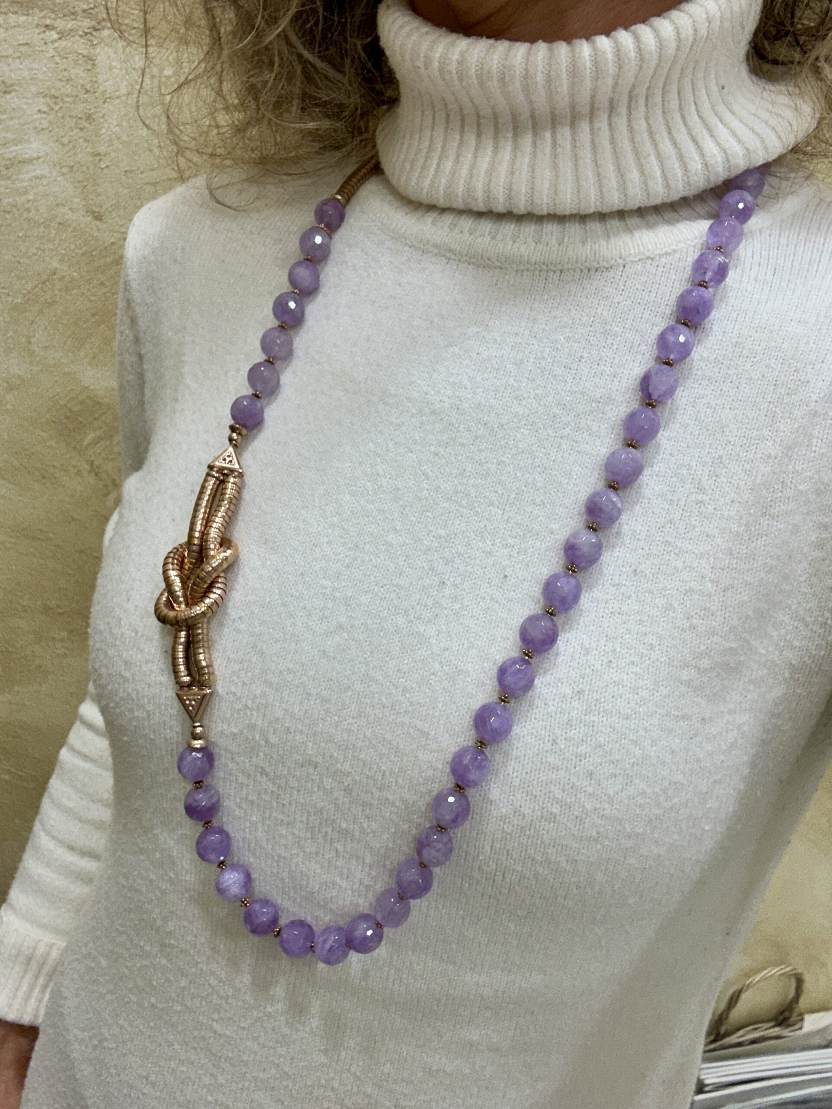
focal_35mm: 30
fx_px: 961
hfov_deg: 46.8
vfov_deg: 60.0
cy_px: 554
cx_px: 416
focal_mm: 2.69
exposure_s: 1/100
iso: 32
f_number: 1.9
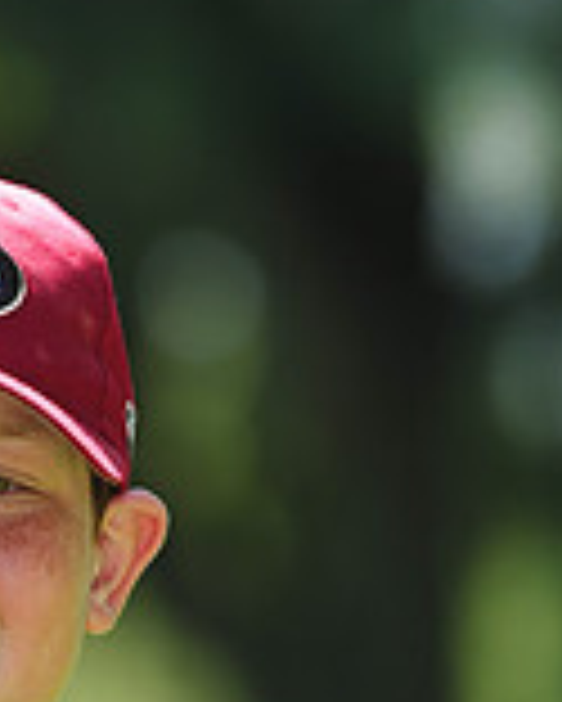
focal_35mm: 699
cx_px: -54
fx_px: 14519
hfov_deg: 2.2
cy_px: 986
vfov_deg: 2.8
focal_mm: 200
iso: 200
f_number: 4.5
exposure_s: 1/400
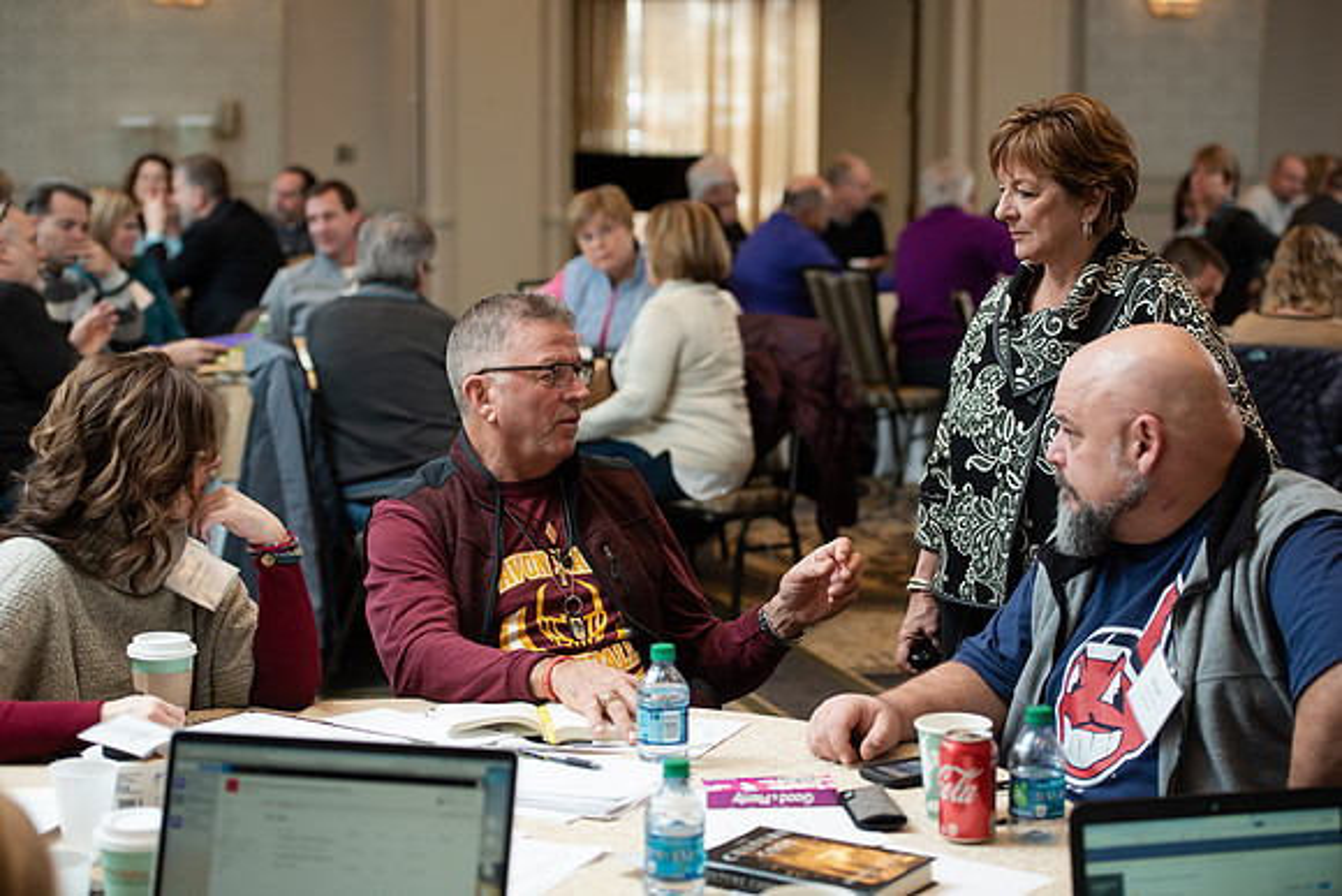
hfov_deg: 28.8
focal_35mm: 70
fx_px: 2610
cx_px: 671
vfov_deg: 19.5
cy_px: 448
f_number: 3.5
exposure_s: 1/160
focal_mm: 70
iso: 800
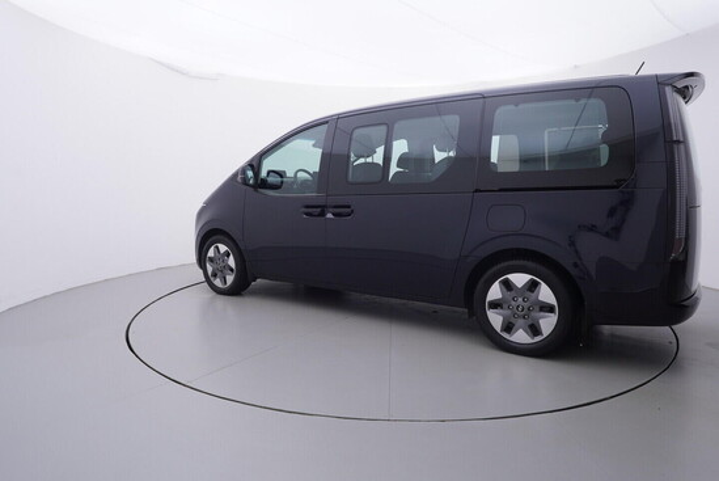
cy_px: 240
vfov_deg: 56.2
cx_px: 360
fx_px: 450
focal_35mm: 22
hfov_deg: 77.3
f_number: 5
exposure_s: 1/80
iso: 200
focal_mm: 15
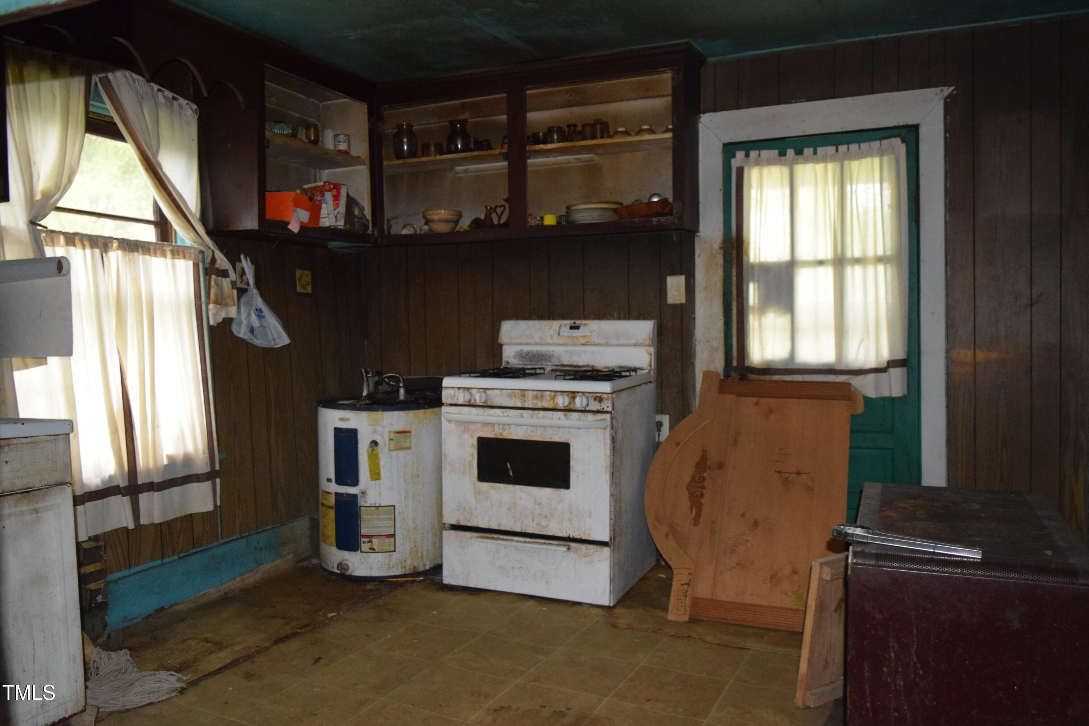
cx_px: 544
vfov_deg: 47.9
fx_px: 817
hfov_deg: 67.4
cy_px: 363
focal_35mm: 27
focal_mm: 18
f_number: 3.5
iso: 3200
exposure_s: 1/60
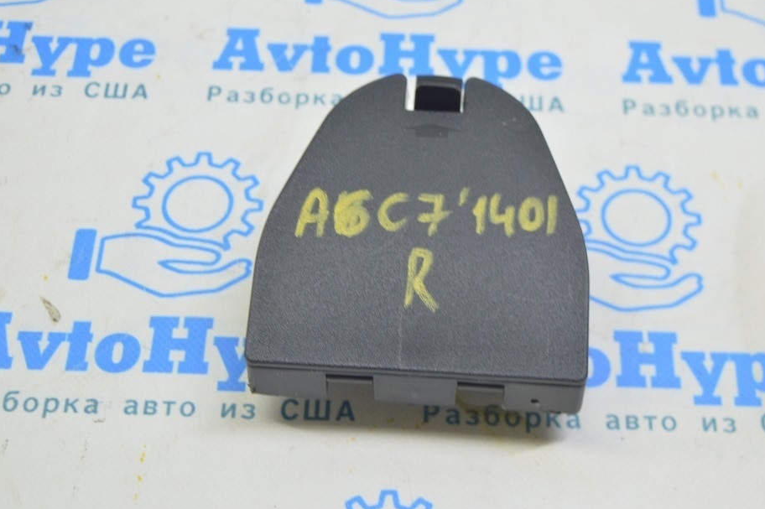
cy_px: 254
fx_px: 1359
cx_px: 414
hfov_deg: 31.4
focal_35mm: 64
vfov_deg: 21.2
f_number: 5.6
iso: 400
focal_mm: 38
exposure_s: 1/20
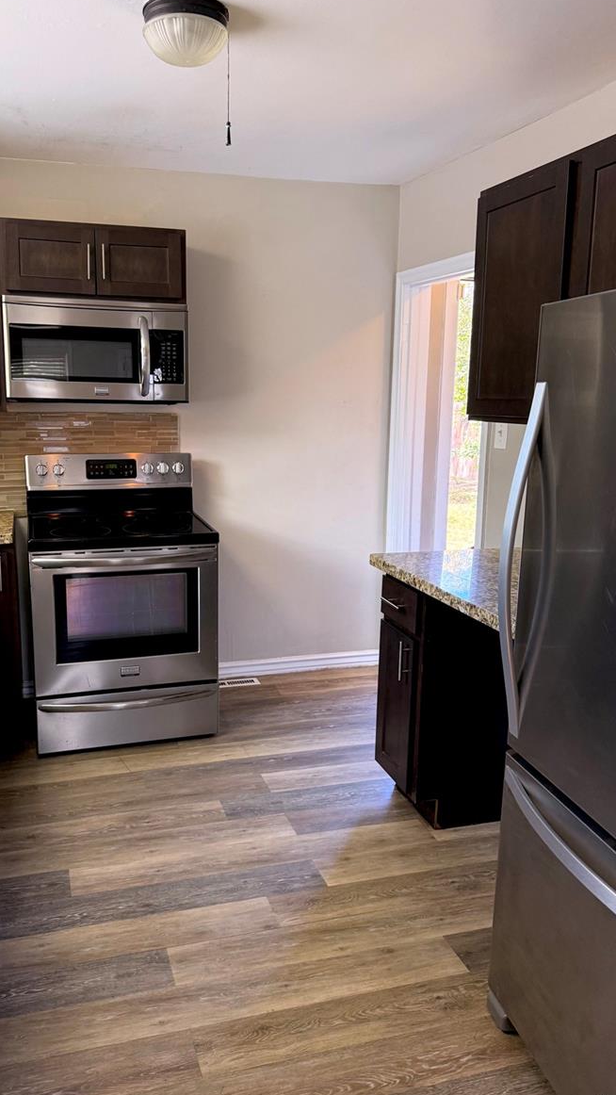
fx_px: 784
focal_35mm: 27
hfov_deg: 42.8
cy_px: 551
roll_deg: -0.8
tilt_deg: -10.5
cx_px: 256
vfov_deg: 69.9
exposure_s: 1/120
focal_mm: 6.76
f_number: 1.78
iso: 250
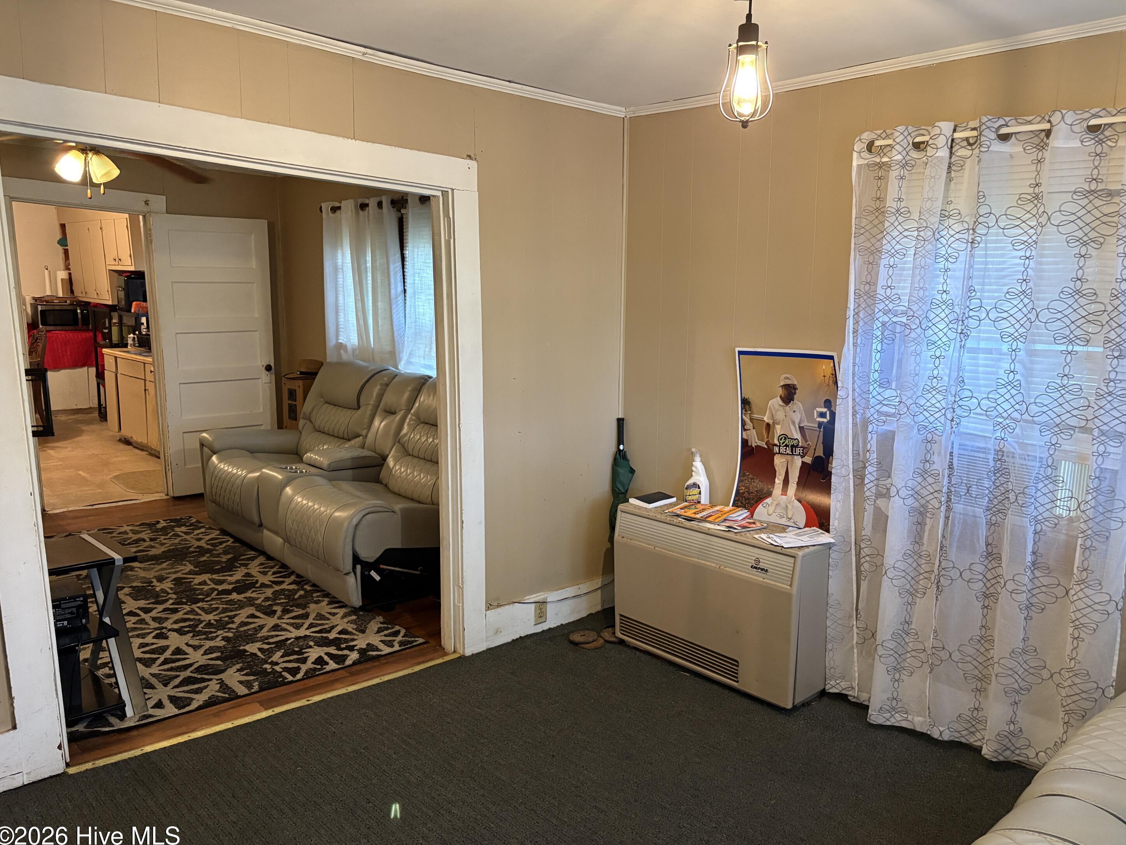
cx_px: 578
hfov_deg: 65.3
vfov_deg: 51.3
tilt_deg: -10.7
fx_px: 878
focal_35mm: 27
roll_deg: -0.4
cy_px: 438
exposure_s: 1/60
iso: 500
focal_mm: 5.96
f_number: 1.6
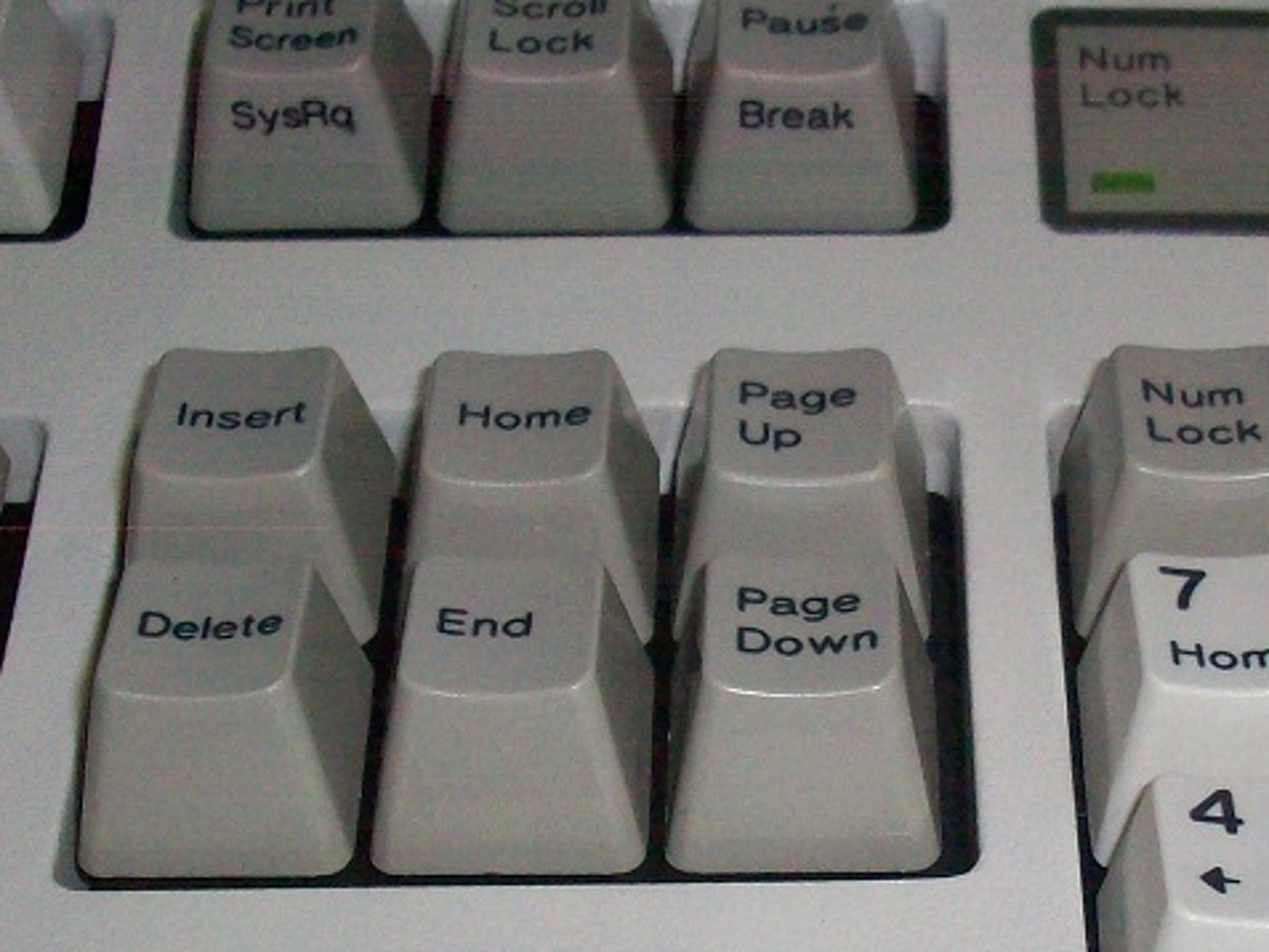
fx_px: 3043
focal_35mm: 83
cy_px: 757
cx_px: 955
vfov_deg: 17.6
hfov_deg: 23.3
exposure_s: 1/64
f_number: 2.8
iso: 200
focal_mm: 6.2
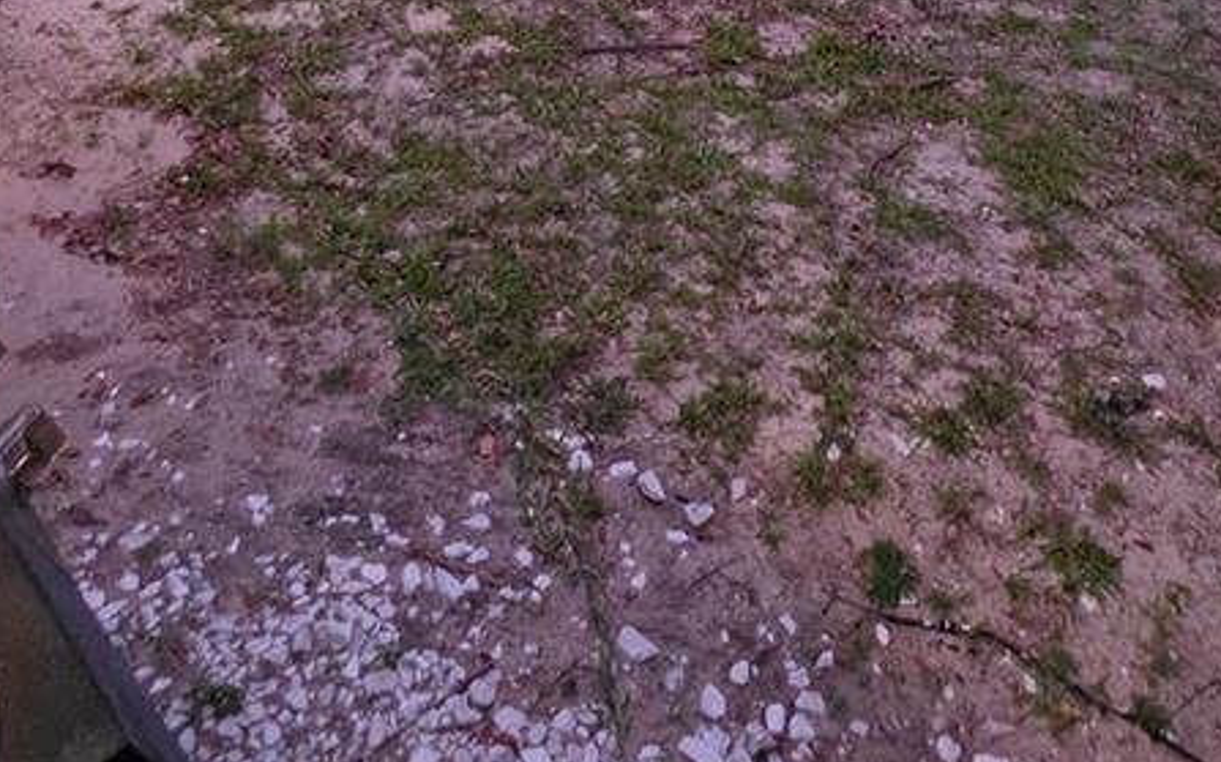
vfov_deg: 22.6
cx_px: 716
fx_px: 1231
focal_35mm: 37
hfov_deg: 52.5
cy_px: -560
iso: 640
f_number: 1.9
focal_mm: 2.2
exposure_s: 1/60
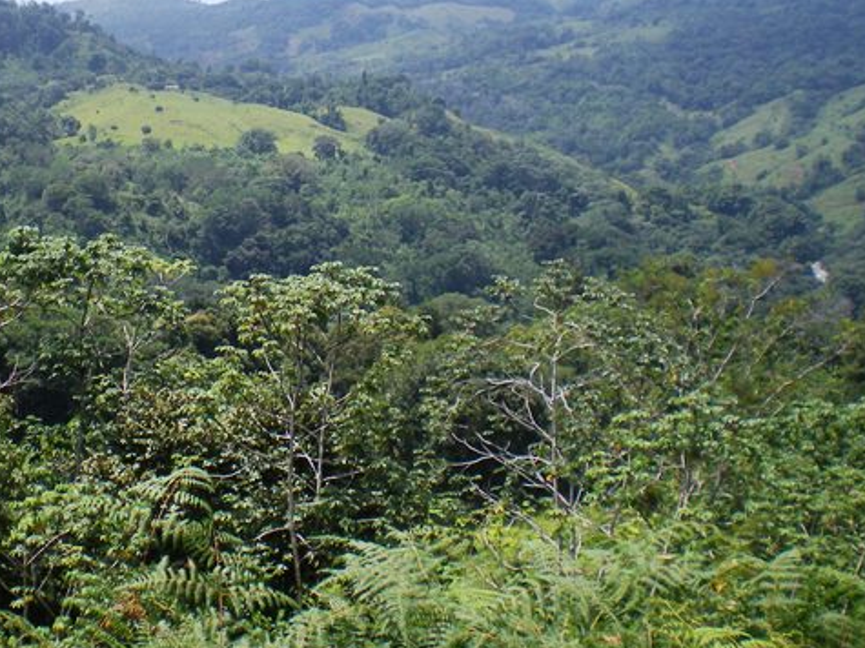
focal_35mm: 64
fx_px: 1599
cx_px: 242
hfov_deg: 29.9
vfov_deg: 22.9
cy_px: 240
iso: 64
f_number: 4.6
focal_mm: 6.3
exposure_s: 1/326
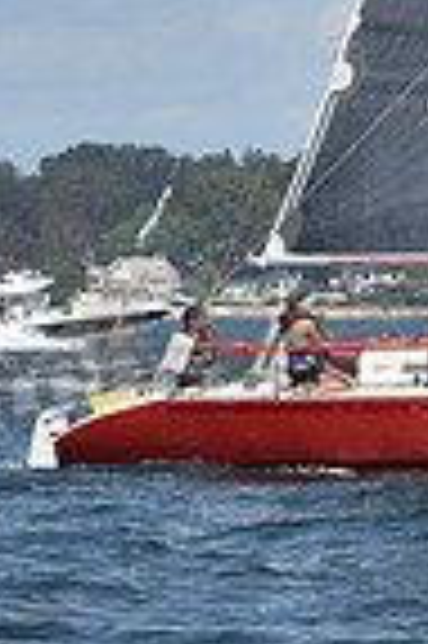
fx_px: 10171
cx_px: 674
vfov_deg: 3.6
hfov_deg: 2.4
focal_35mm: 569
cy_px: -392
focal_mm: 140
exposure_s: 1/1250
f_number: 9
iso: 320
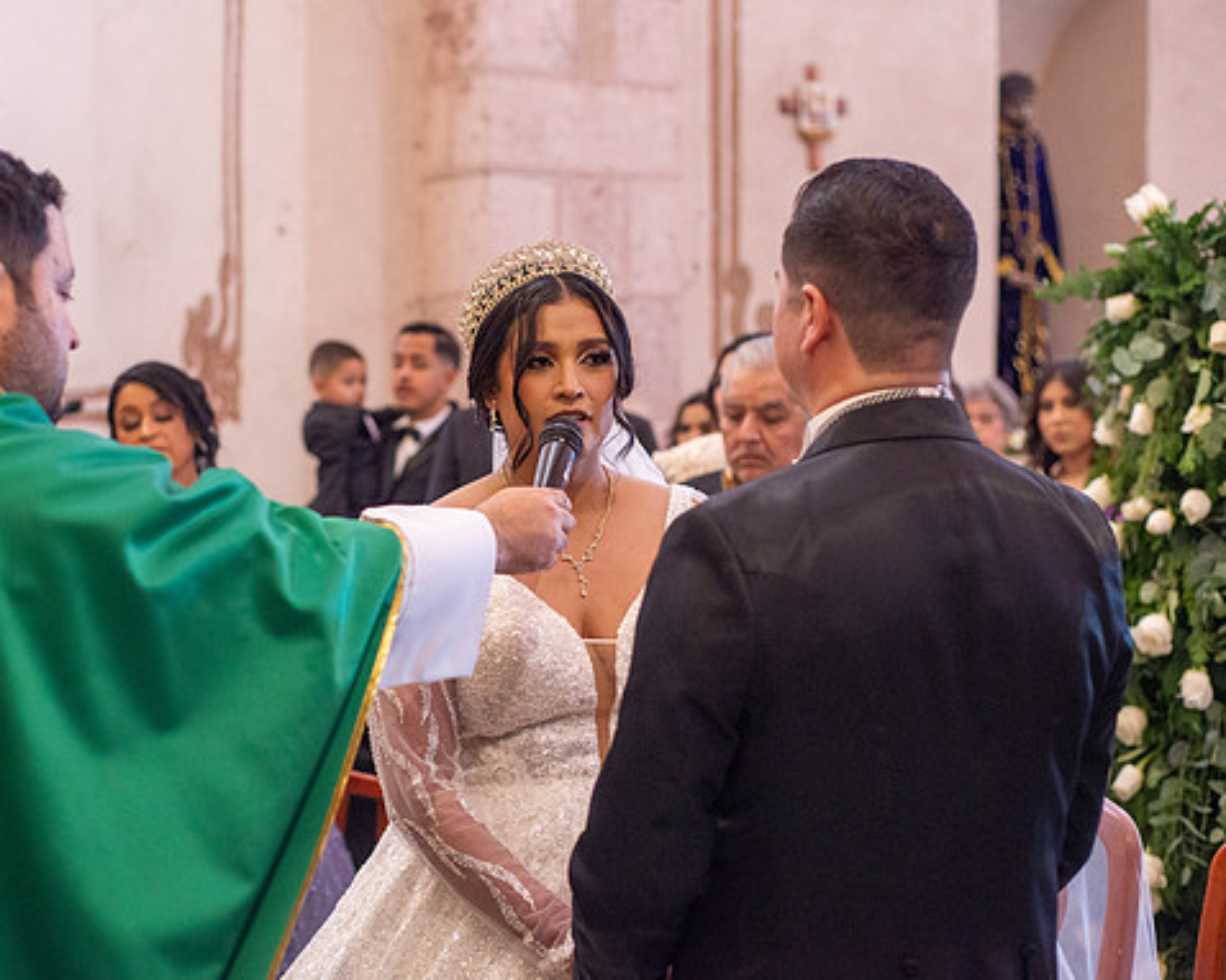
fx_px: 2067
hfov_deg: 33.0
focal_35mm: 57
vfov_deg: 26.7
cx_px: 539
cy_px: 491
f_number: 2.8
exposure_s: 1/125
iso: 2500
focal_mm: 50
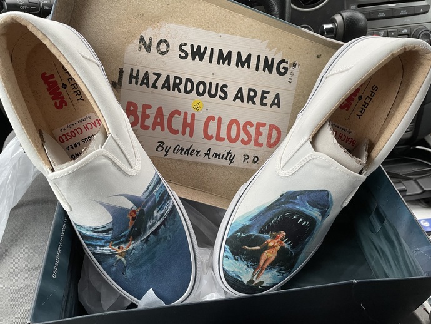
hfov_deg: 67.3
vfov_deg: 53.1
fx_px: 324
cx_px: 216
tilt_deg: -45.6
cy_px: 162
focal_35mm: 26
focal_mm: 4.2
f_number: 1.6
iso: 200
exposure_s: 1/60
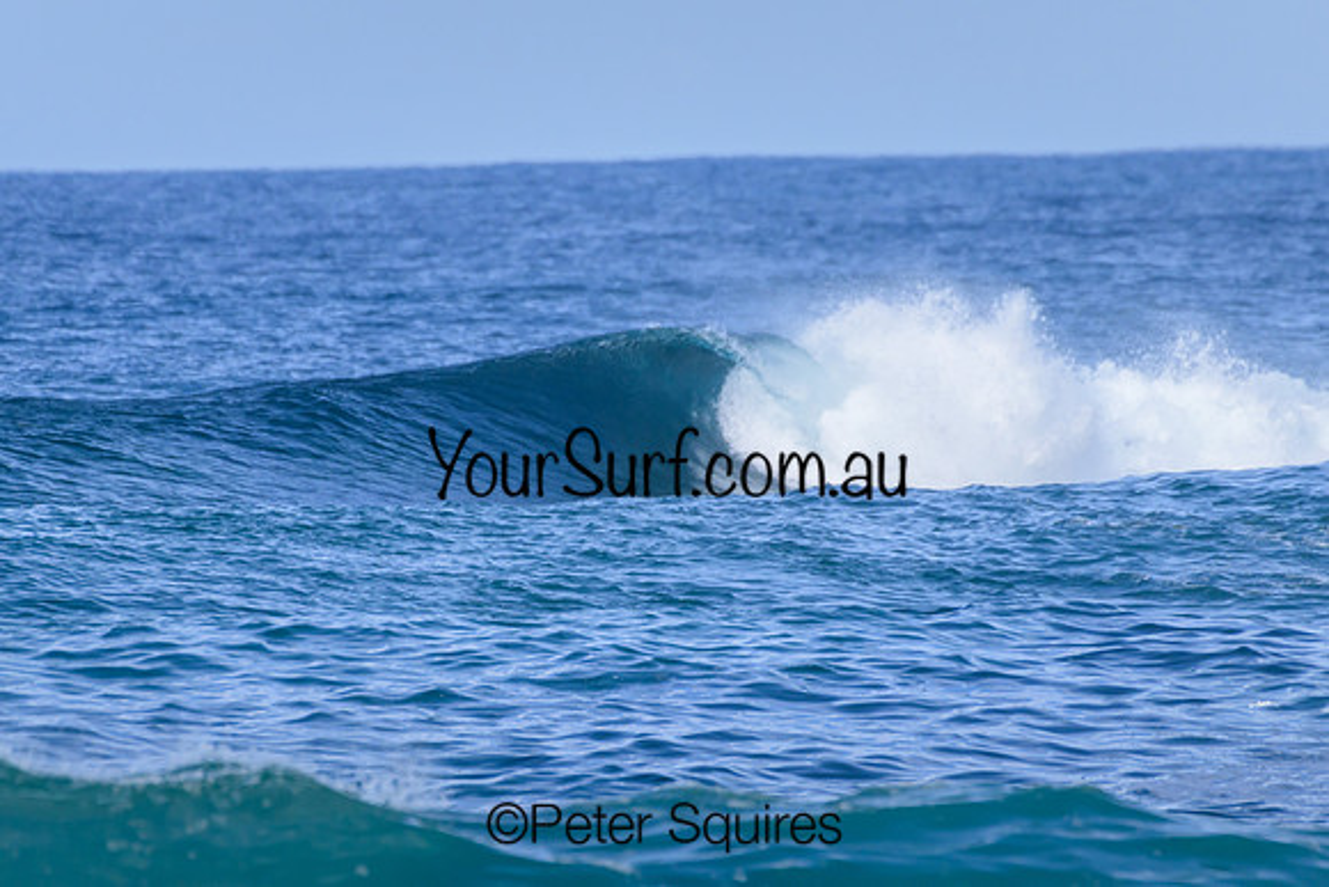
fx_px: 36924
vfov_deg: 1.4
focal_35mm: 1000
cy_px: 444
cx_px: 664
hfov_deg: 2.1
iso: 1400
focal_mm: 1000
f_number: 11
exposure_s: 1/2000
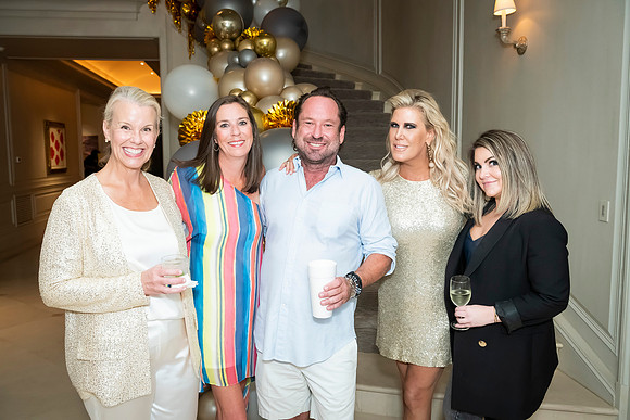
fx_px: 543
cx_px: 315
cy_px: 210
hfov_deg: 60.3
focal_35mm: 31
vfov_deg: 42.3
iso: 1250
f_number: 5.6
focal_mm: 31
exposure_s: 1/80
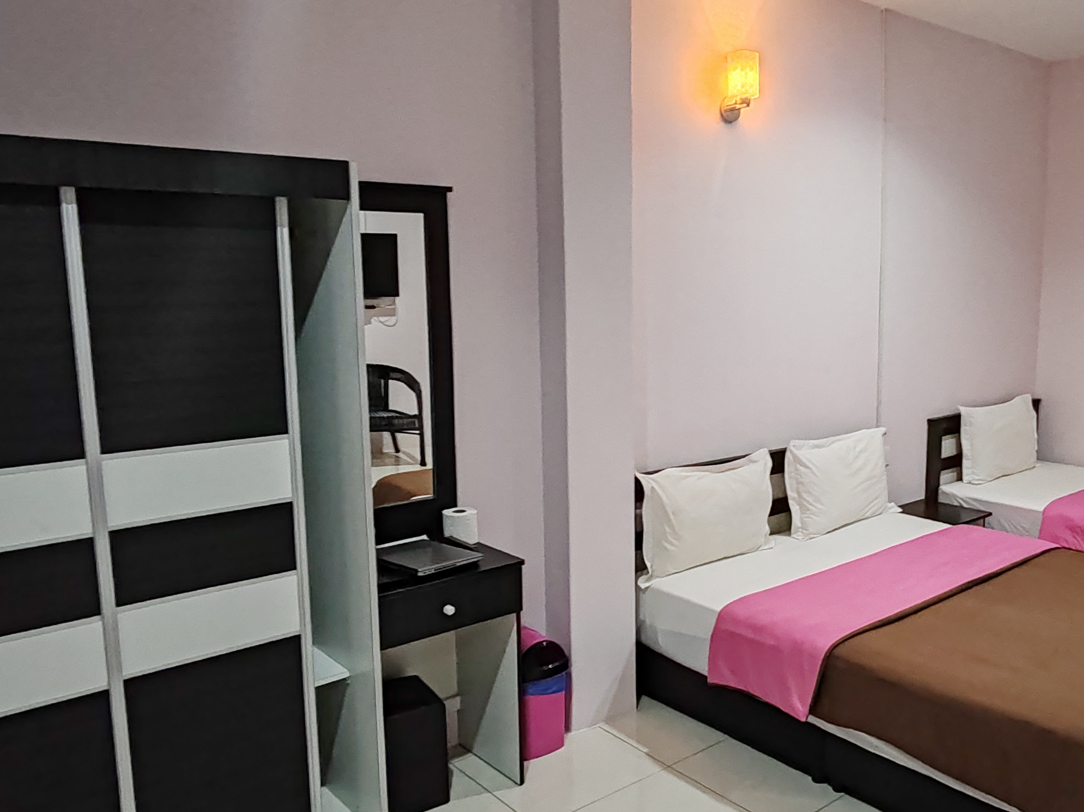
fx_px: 971
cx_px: 711
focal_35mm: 31
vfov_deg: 45.4
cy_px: 415
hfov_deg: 57.2
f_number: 2.2
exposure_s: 1/25
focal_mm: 1.96
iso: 400
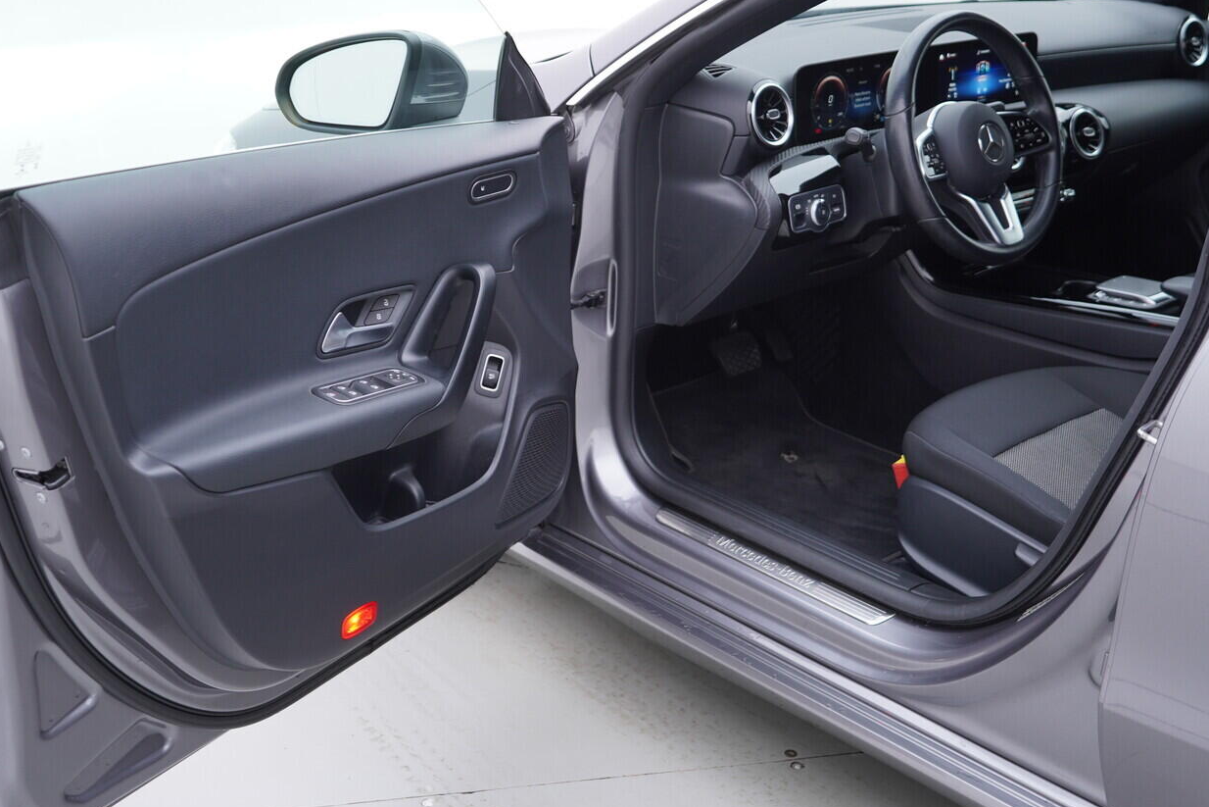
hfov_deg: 46.3
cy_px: 381
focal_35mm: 42
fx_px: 1411
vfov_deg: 31.9
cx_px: 543
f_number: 2.8
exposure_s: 1/40
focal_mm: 24
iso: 125
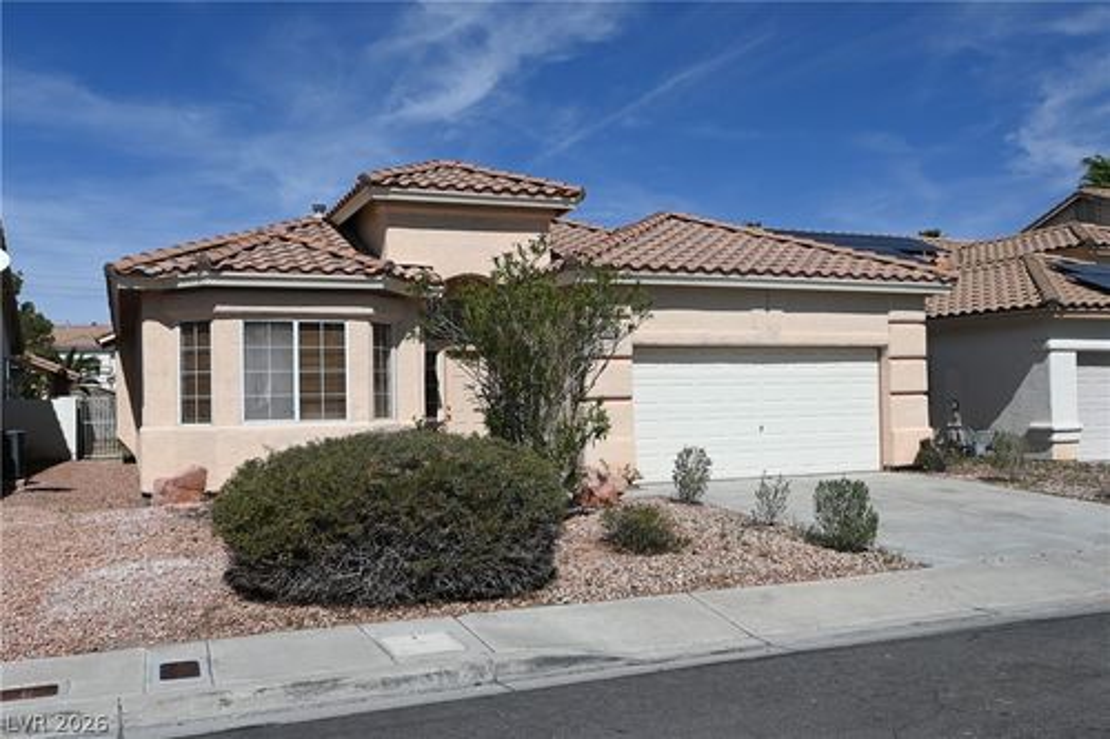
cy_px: 370
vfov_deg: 40.8
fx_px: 994
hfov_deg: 58.4
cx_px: 555
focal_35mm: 32
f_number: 9
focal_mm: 21.5
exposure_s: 1/640
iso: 100
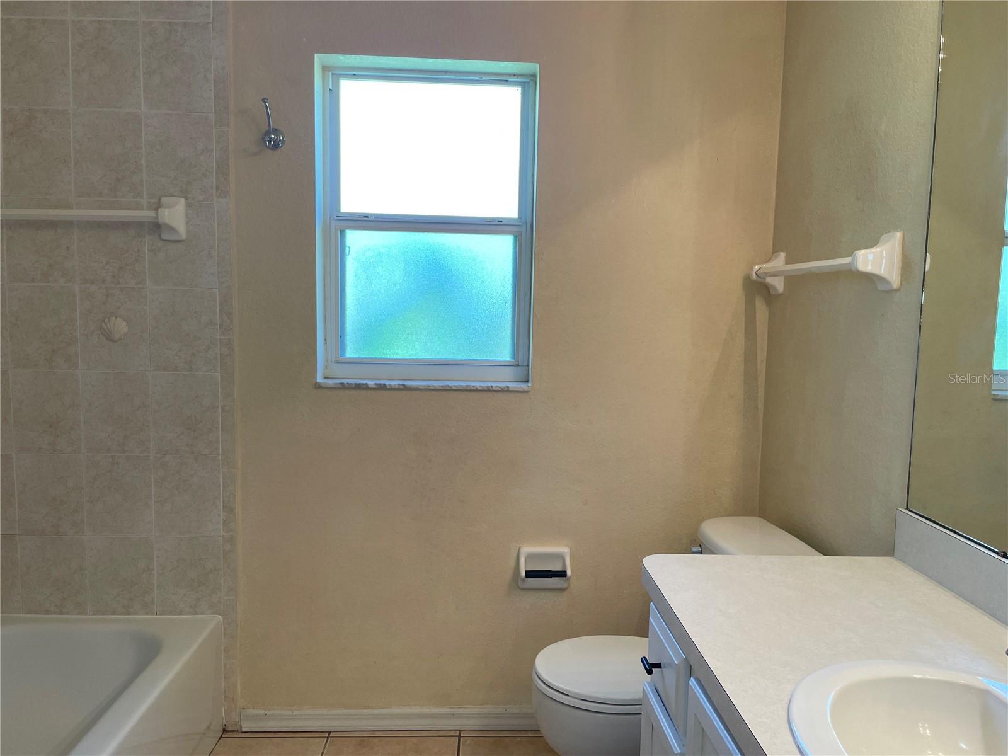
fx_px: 757
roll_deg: -1.2
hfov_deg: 67.3
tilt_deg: -6.9
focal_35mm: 26
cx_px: 504
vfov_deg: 53.1
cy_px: 378
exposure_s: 1/120
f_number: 1.6
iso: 64
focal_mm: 4.2
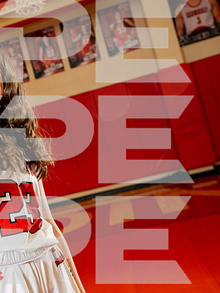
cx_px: -17
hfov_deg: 23.1
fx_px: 508
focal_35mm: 60
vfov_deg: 32.2
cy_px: 140
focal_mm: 38
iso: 500
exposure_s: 1/250
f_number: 4.5
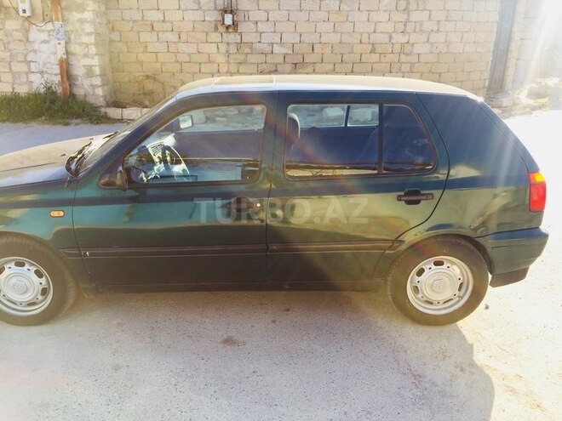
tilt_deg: -20.4
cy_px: 210
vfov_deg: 48.2
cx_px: 281
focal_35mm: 29
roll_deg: -0.7
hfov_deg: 61.7
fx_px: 471
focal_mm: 4.15
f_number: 2.2
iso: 32
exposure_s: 1/439
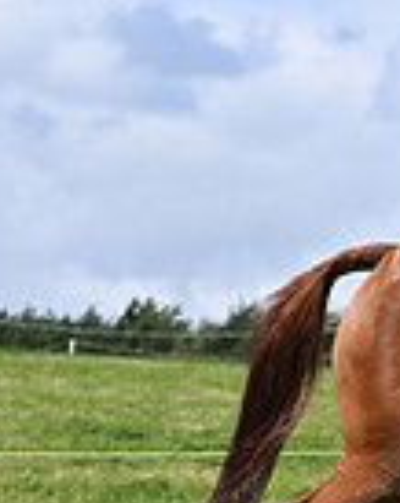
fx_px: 5909
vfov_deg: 4.9
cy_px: 351
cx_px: 873
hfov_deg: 3.8
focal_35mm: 398
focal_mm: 100
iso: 220
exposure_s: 1/1250
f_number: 5.6
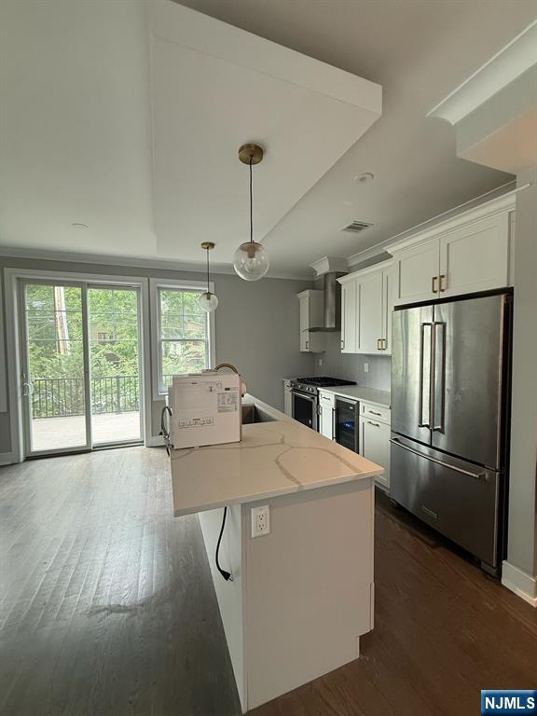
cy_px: 358
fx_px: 290
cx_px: 268
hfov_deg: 85.7
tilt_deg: -1.3
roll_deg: +0.4
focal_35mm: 14
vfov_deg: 102.1
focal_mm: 2.22
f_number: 2.2
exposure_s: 1/60
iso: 250
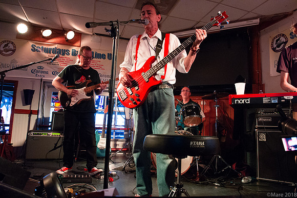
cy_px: 99
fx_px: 198
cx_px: 148
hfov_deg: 73.8
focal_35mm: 24
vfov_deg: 53.1
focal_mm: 24
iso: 6400
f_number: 6.3
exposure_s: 1/100
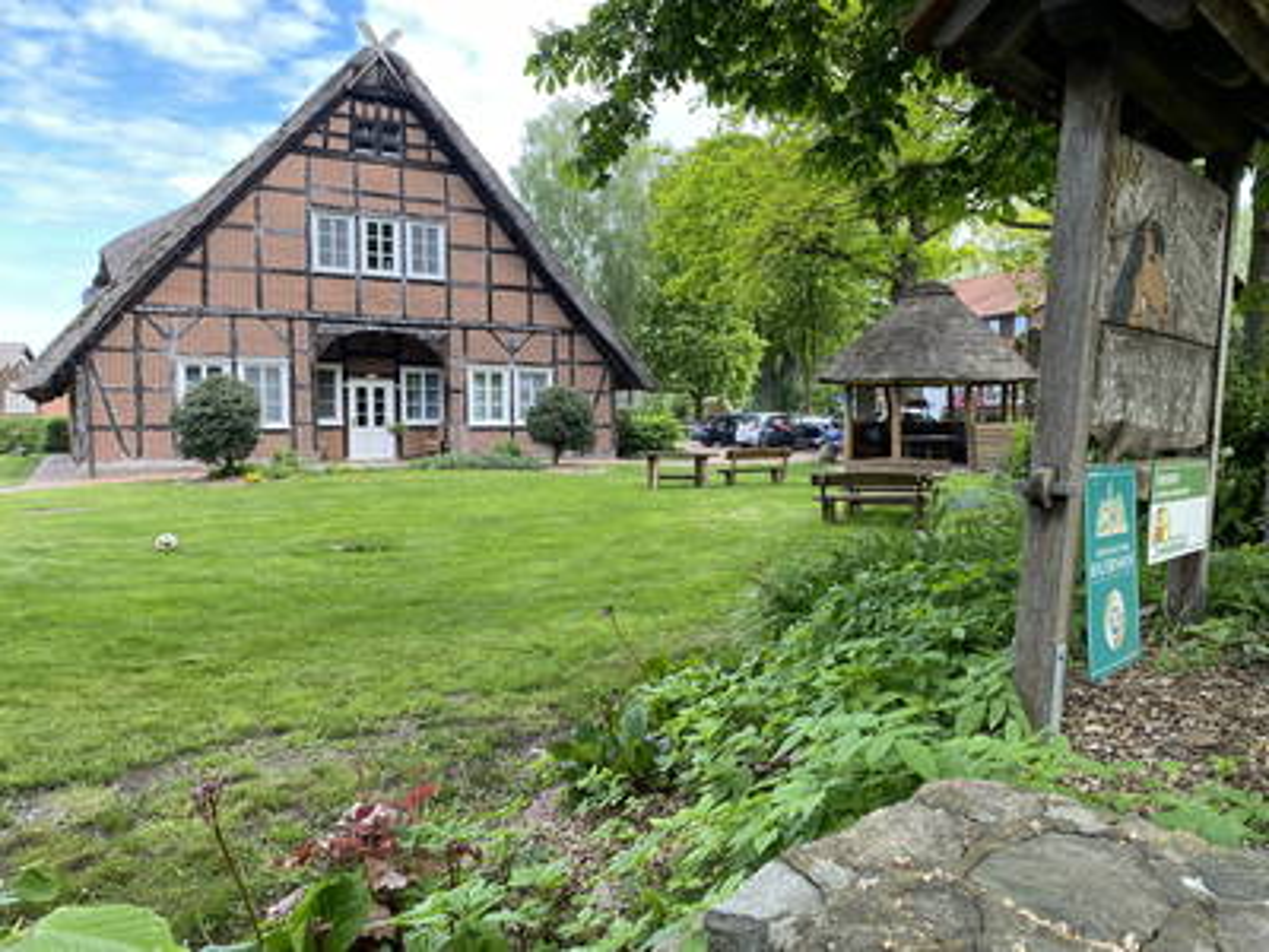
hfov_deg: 67.3
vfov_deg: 53.1
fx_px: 953
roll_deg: -0.2
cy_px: 476
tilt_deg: -4.1
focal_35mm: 26
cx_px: 634
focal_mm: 4.25
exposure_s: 1/260
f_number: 1.8
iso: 32
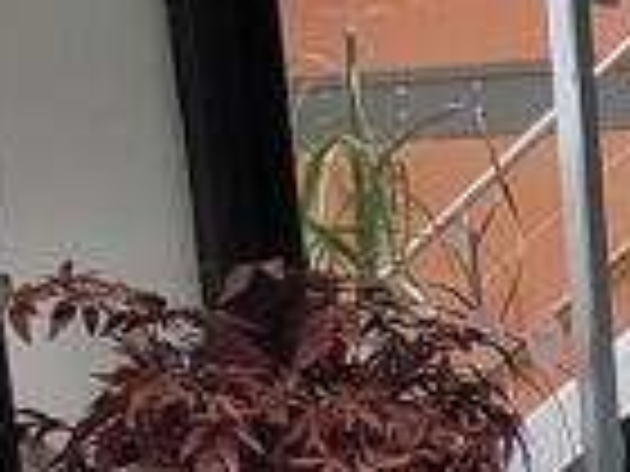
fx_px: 1729
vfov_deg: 14.8
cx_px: 1134
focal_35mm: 95
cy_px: 638
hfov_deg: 17.0
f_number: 2.2
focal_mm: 1.74
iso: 125
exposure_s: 1/50
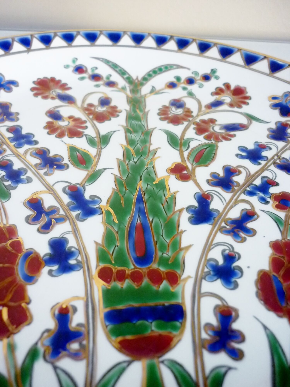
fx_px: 369
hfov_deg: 42.9
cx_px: 145
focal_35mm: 33
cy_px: 194
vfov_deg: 55.4
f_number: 2.8
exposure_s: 1/20
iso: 400
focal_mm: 5.5
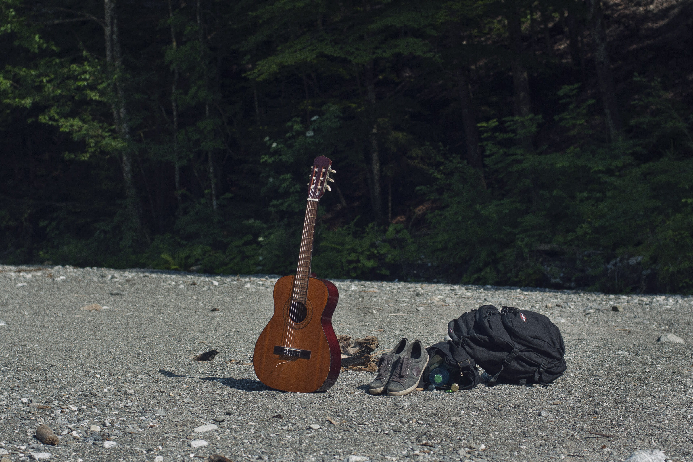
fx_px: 1463
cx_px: 348
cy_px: 228
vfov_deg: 17.9
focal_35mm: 76
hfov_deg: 26.7
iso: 100
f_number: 5
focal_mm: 50
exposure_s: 1/500
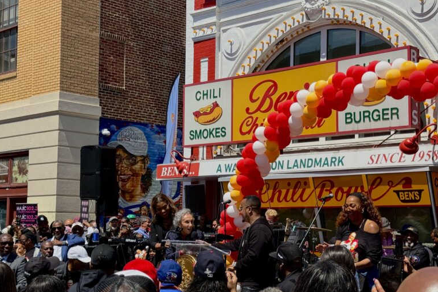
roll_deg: -0.9
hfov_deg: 38.9
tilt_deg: +6.2
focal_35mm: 51
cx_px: 221
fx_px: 620
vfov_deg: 26.5
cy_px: 147
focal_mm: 6.76
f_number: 1.78
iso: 64
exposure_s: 1/3096
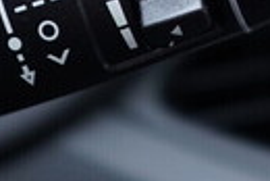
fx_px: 1141
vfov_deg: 8.8
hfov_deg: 13.5
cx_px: 189
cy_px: -86
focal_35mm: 152
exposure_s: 1/40
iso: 400
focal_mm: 24
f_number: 2.8
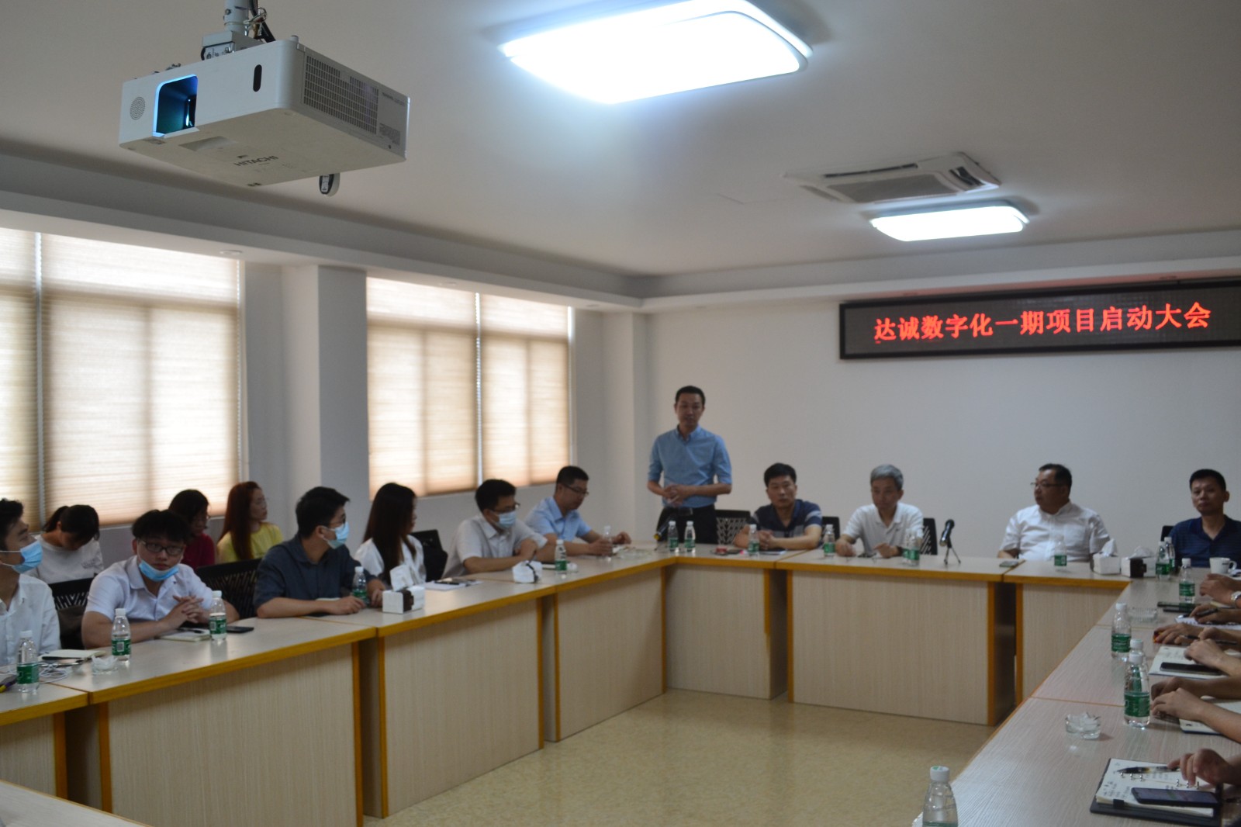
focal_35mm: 33
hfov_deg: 57.2
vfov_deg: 40.0
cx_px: 620
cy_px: 414
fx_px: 1137
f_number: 5.6
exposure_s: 1/50
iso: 400
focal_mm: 22
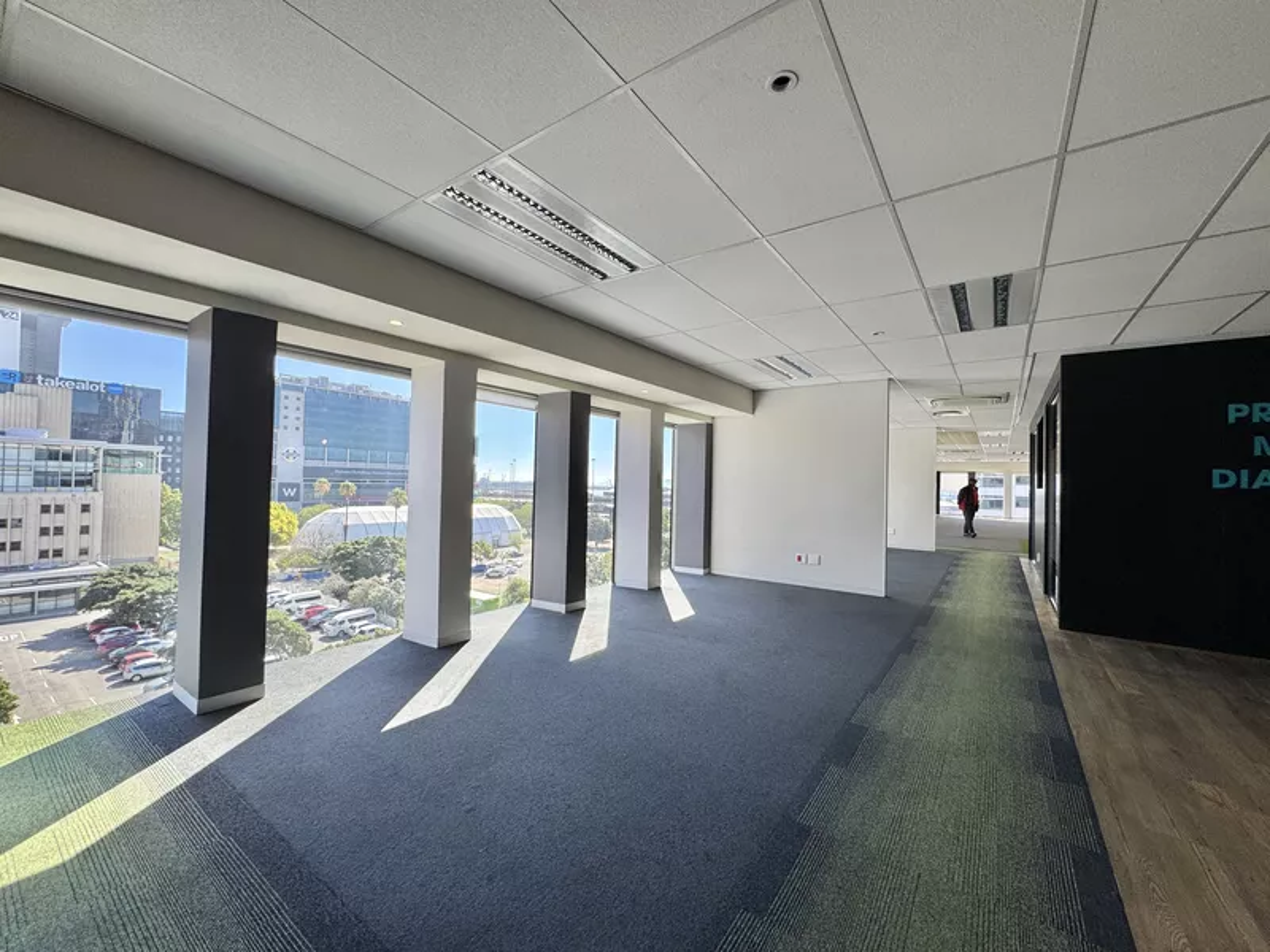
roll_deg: -1.6
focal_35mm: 14
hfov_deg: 102.1
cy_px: 476
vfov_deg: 85.7
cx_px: 635
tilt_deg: +0.8
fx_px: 514
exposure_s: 1/100
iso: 40
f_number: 2.2
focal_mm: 2.22
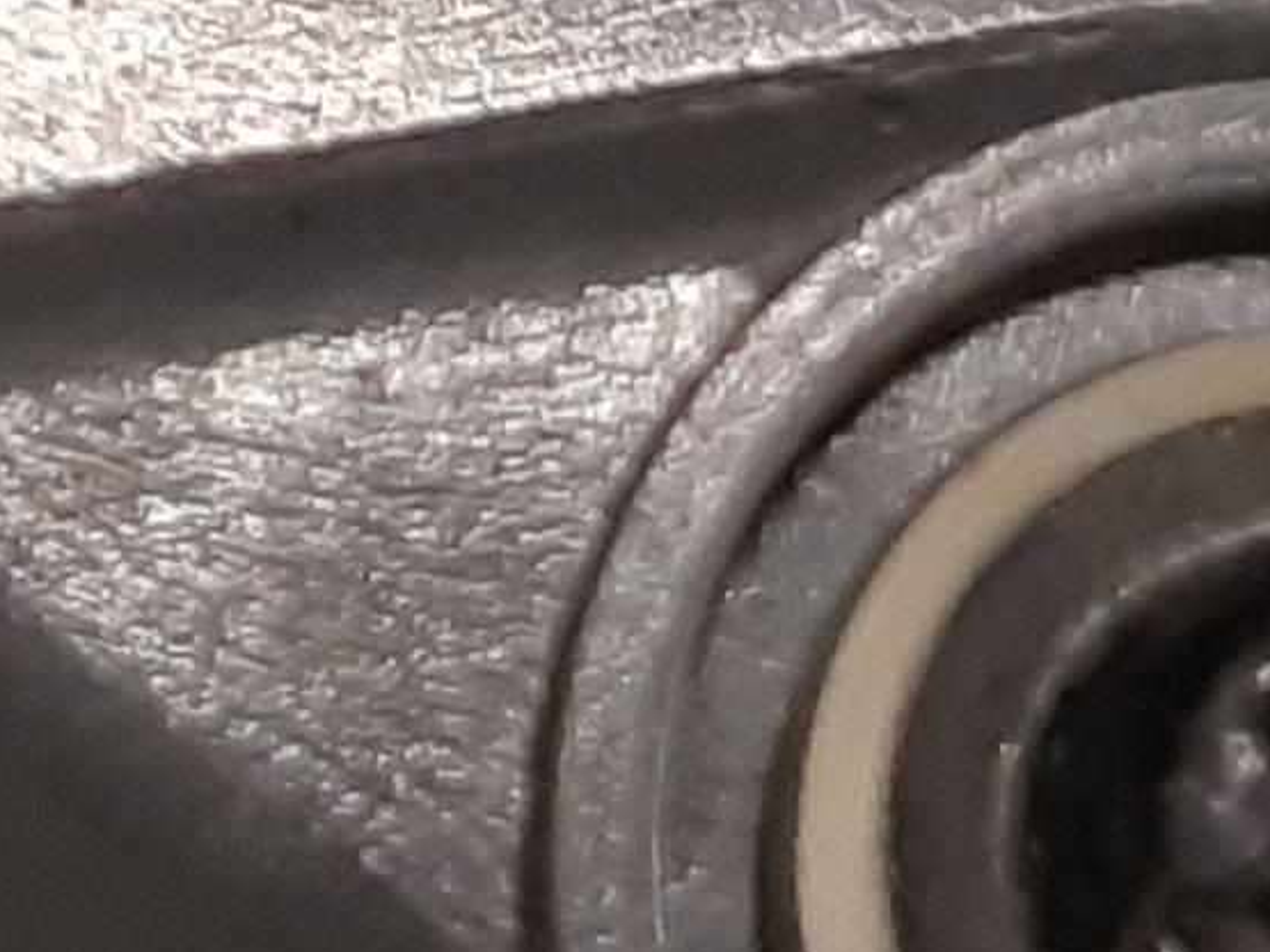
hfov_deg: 19.1
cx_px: -336
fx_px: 3521
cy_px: -755
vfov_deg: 13.8
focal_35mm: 96
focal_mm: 3.93
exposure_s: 1/50
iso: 125
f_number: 1.7
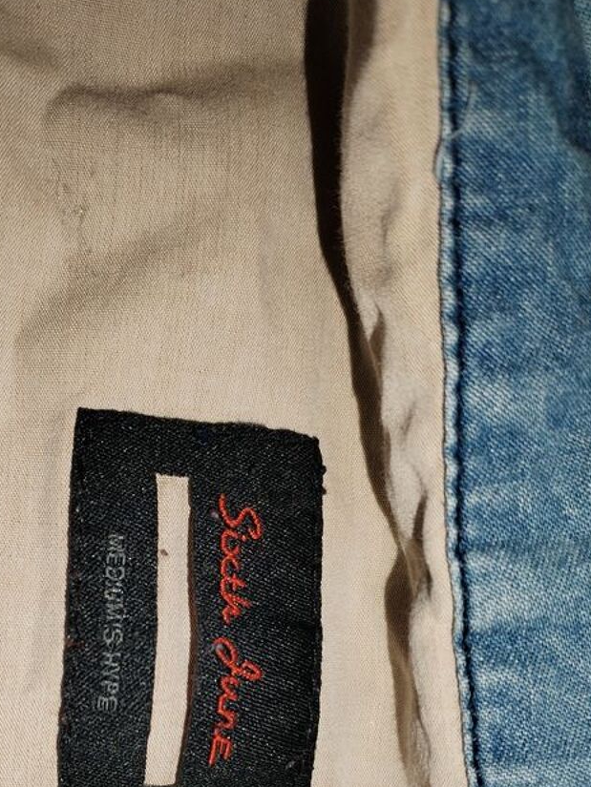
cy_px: 595
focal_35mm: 42
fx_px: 956
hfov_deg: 34.0
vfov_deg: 43.3
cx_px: 196
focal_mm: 4.75
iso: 182
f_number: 1.8
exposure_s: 1/100
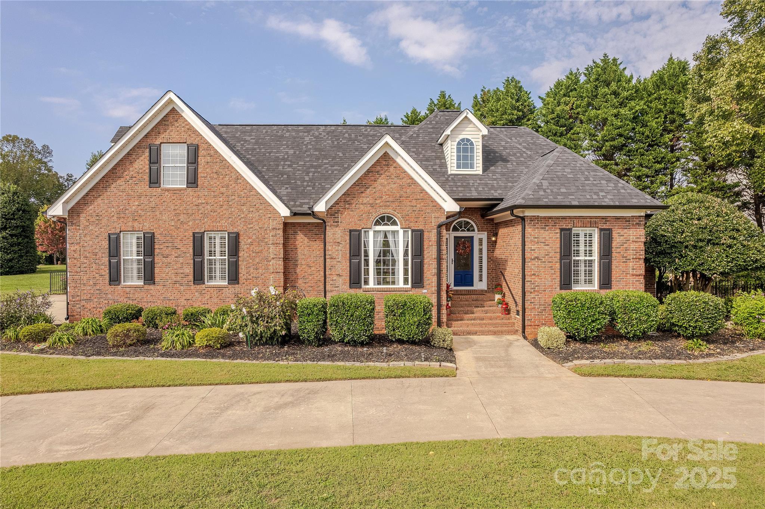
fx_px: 467
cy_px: 254
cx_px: 382
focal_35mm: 22
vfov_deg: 57.2
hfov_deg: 78.6
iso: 110
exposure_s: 1/3200
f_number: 2.8
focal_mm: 8.38
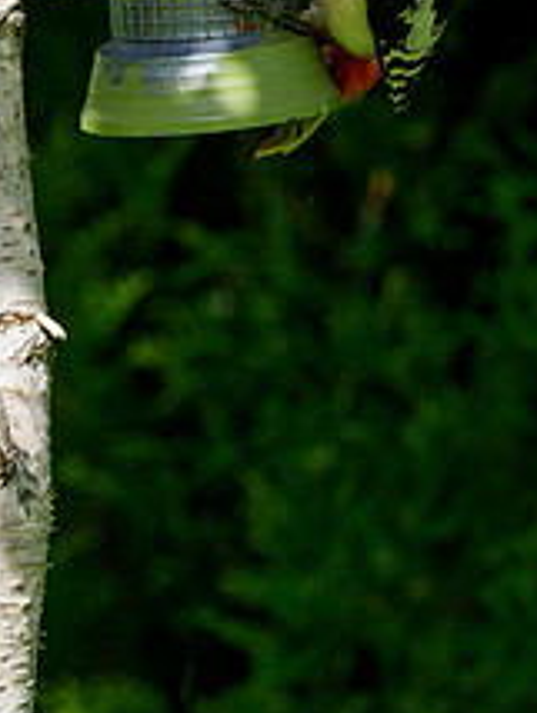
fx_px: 45456
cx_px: -210
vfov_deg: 0.9
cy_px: 394
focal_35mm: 2202
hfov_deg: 0.7
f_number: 5
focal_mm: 300
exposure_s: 1/400
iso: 200
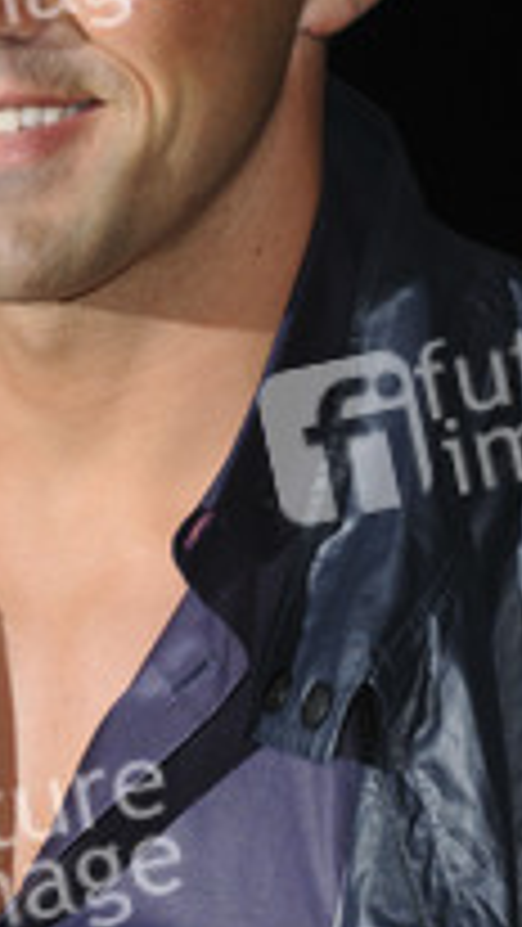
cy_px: 194
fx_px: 7893
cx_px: 83
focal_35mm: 321
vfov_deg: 6.7
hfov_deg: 3.8
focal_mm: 105
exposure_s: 1/160
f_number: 5.6
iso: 400
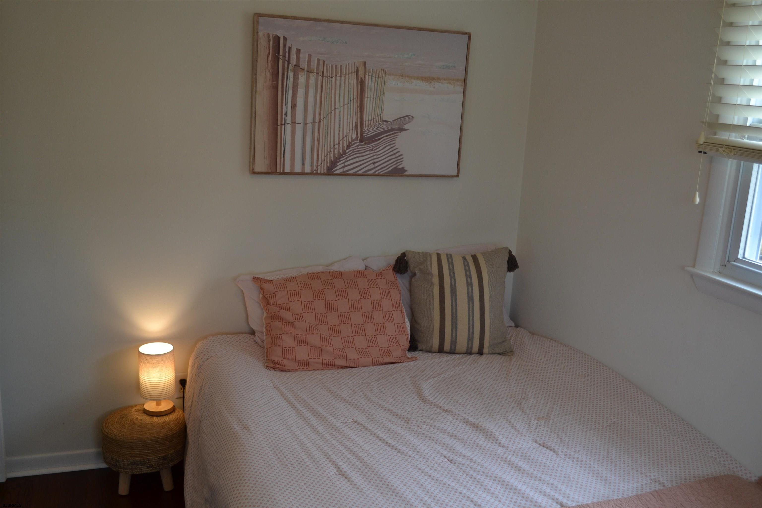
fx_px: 698
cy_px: 254
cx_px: 381
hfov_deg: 57.2
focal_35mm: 33
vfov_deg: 40.0
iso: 400
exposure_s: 1/60
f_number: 4
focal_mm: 22
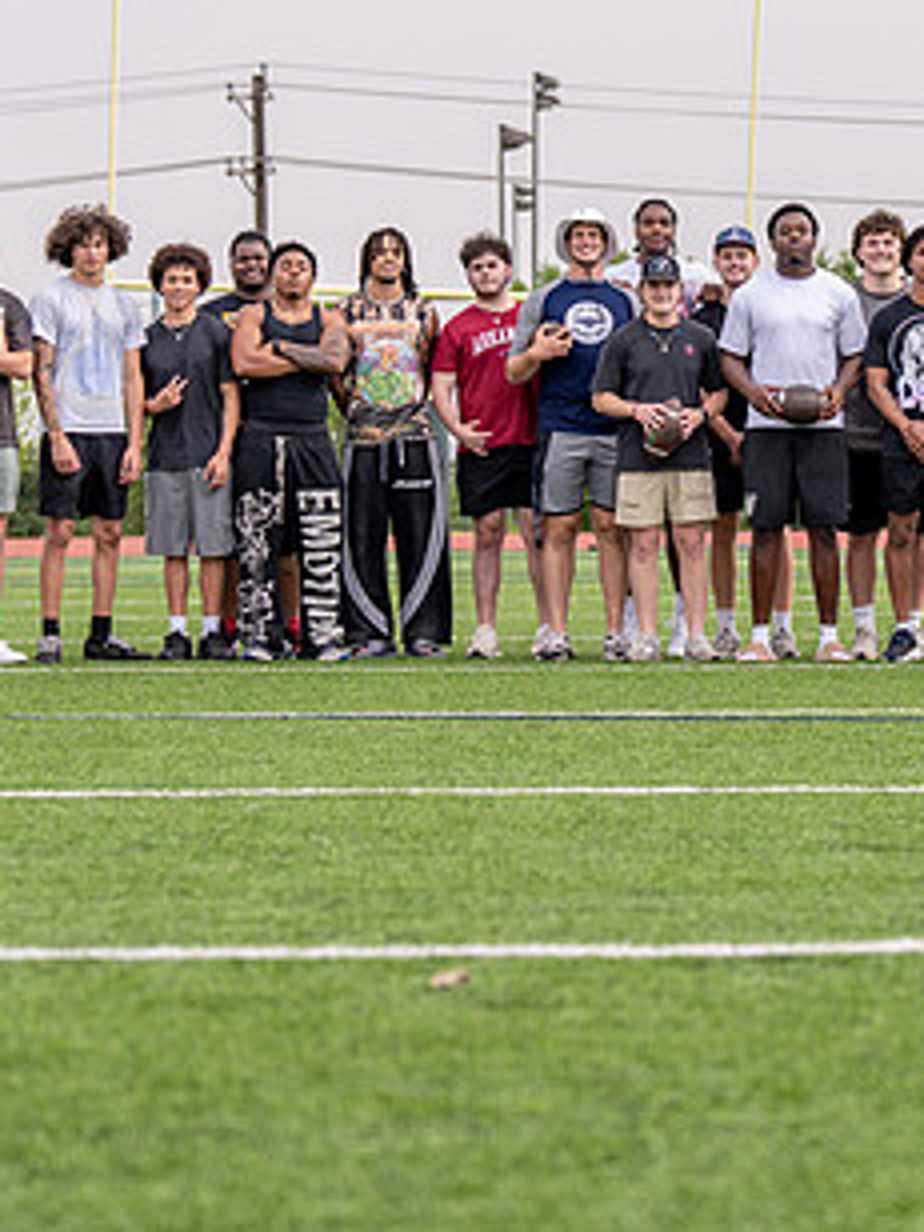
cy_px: 500
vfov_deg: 13.0
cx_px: 821
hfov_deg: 9.7
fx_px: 5410
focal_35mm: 152
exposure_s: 1/640
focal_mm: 70
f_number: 2.8
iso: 100
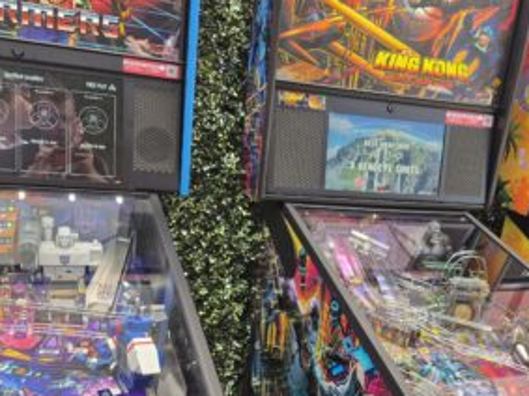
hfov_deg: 47.1
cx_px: 355
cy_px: 271
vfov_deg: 36.3
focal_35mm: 39
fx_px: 596
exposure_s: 1/120
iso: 40
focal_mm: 5.4
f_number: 1.8
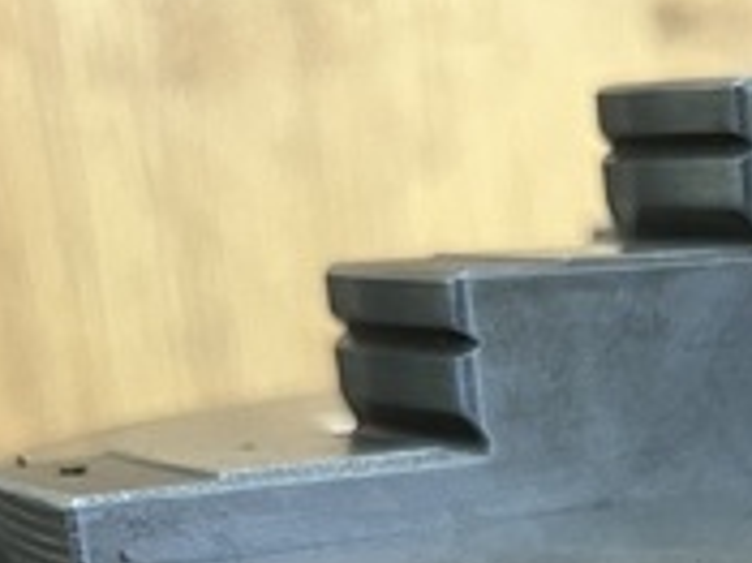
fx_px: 2062
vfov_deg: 14.2
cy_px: 937
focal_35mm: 95
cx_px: 1087
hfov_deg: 18.6
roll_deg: +2.0
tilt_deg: -20.9
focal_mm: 5.1
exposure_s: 1/60
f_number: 1.6
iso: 160
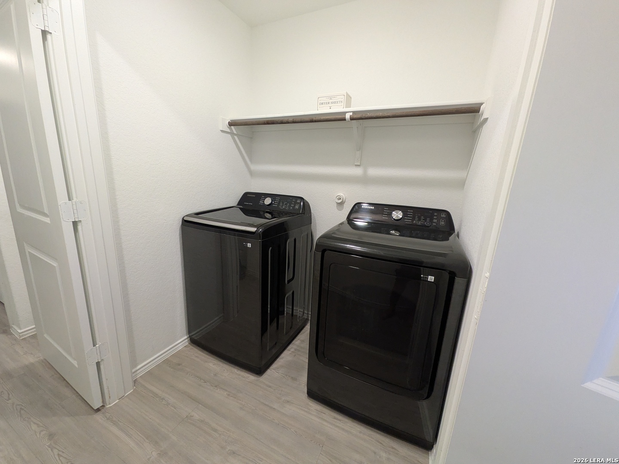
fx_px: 250
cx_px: 310
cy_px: 232
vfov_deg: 85.7
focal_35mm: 14
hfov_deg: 102.1
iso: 606
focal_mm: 1.85
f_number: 2.2
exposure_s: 1/120
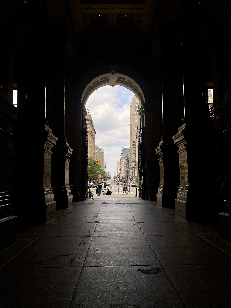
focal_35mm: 26
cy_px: 154
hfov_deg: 53.1
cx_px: 116
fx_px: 231
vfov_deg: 67.3
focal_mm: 4.25
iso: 32
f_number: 1.8
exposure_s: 1/3610
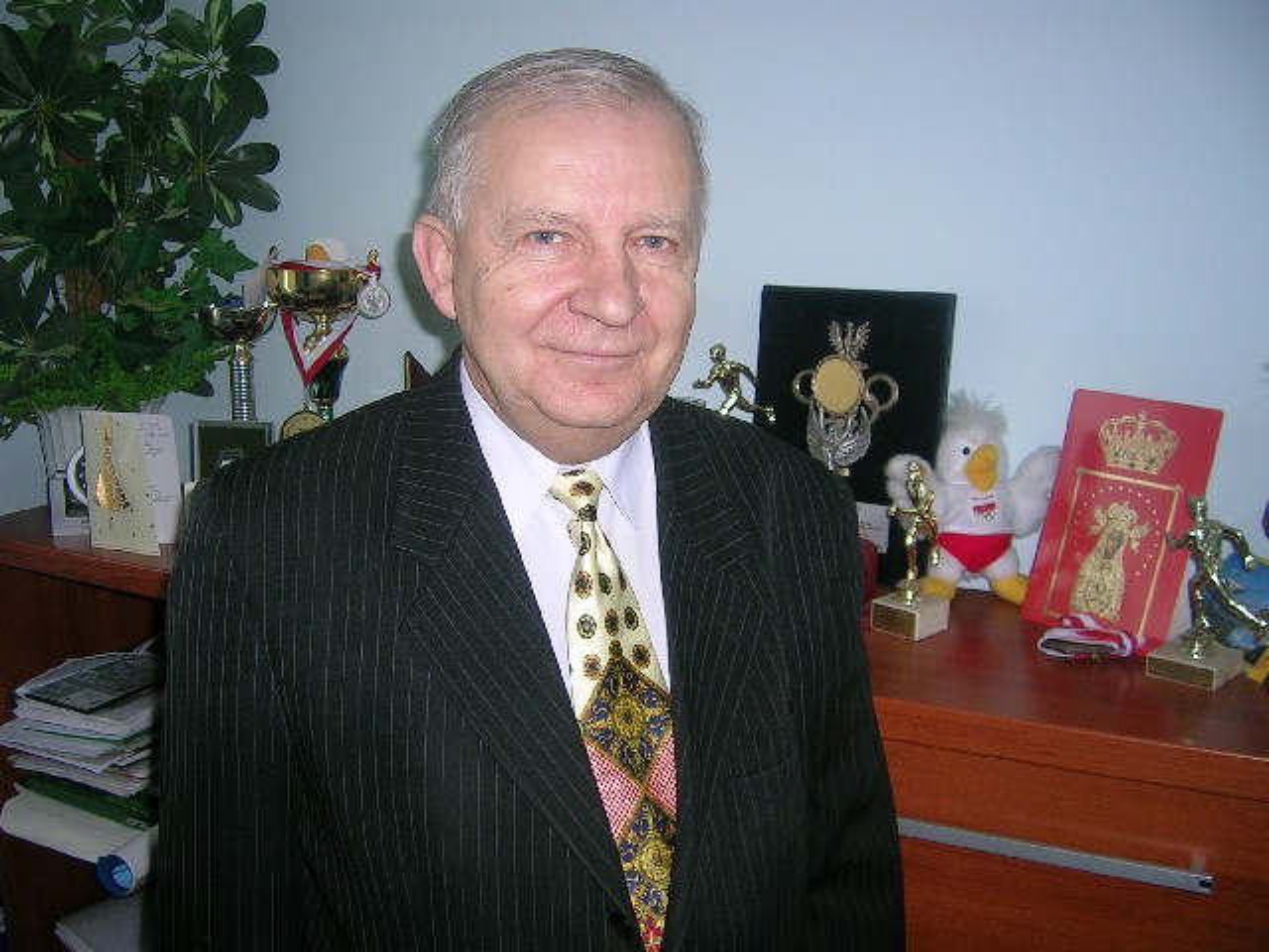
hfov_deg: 52.6
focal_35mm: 35
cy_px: 476
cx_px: 634
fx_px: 1283
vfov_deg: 40.7
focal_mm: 5.4
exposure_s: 1/60.1
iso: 50
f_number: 2.8
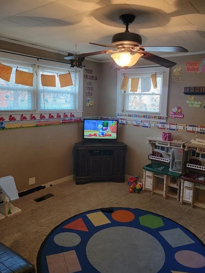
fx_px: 221
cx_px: 114
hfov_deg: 49.7
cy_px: 127
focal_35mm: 28
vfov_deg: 63.3
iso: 200
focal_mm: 6.7
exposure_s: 1/40
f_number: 1.8
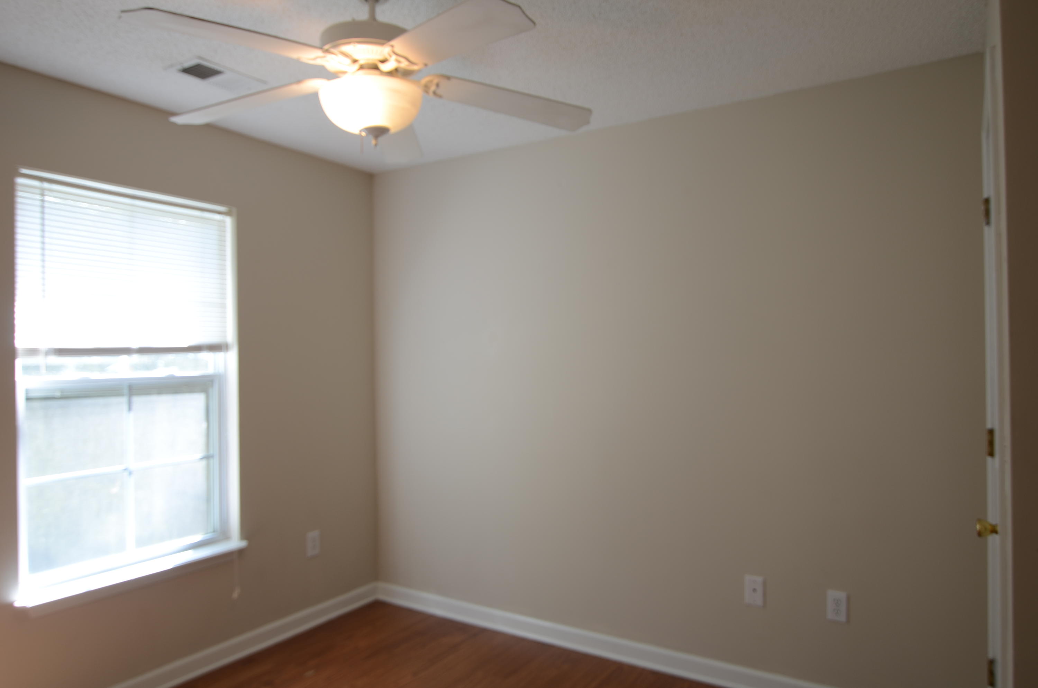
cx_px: 519
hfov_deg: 73.9
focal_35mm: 24
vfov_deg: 52.9
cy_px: 344
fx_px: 691
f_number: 3.2
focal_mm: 16
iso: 100
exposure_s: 1/40
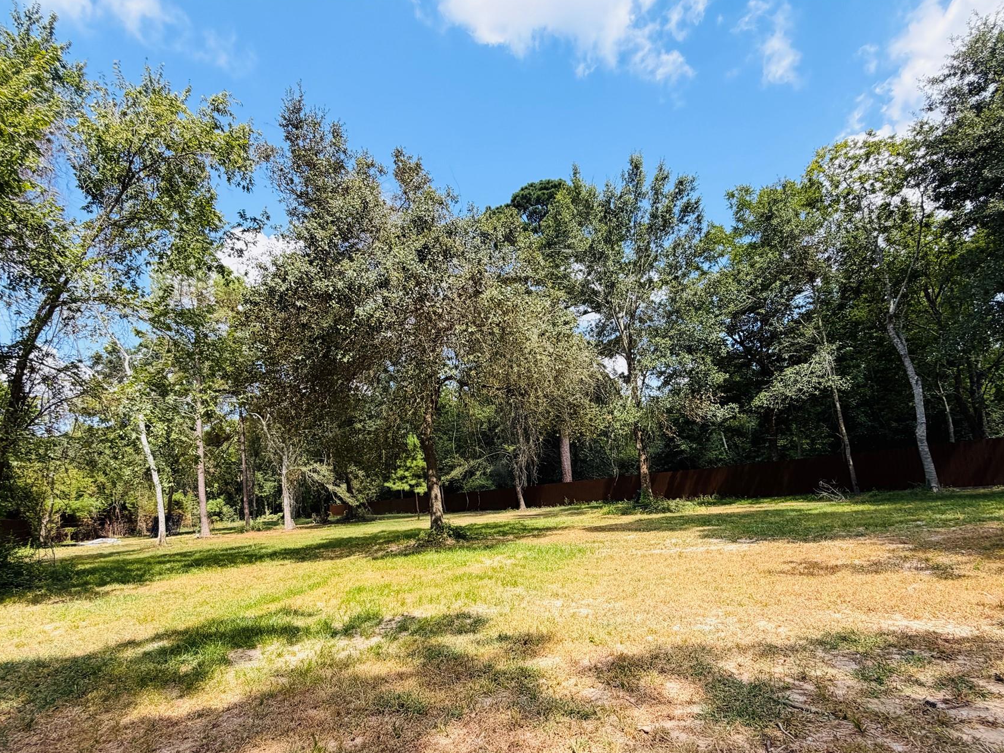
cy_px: 450
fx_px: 493
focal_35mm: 17
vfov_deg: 73.9
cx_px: 517
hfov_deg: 91.0
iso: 40
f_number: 2.2
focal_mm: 2.22
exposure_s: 1/638
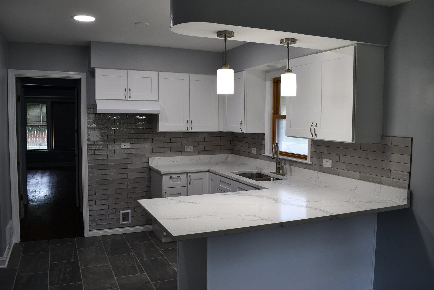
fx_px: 362
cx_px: 217
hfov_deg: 61.9
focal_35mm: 30
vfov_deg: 43.6
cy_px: 145
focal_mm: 20
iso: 800
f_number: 6.3
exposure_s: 1/160
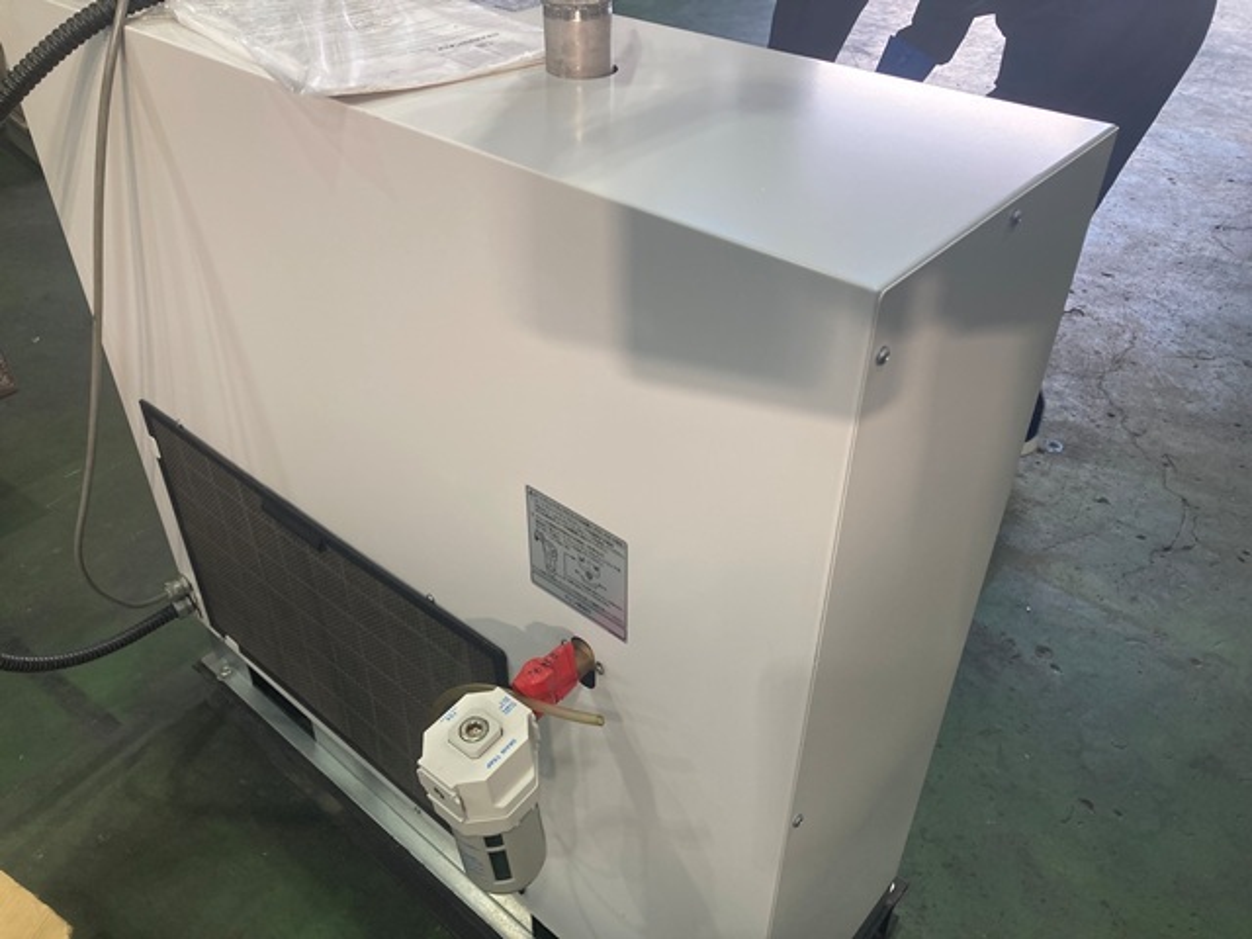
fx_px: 1013
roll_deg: -1.3
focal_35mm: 28
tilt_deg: -36.5
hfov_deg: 63.4
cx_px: 626
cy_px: 470
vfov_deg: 49.7
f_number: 1.8
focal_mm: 3.99
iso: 80
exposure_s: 1/120
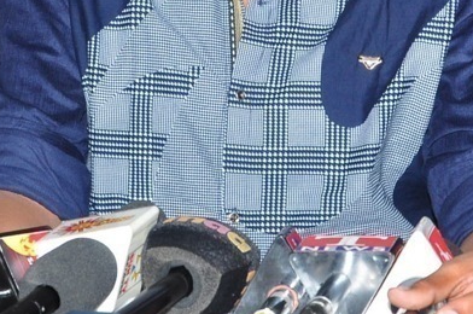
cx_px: 203
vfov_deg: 5.7
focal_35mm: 239
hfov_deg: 8.6
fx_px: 3135
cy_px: 10
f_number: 9
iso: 500
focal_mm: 52
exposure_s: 1/125
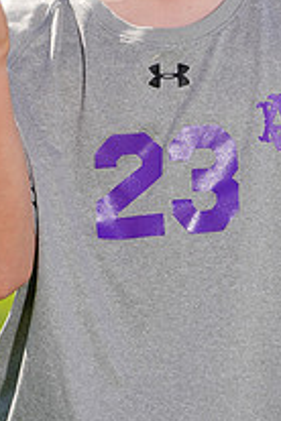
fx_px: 7797
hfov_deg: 2.1
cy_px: -71
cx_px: 156
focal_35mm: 666
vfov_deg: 3.1
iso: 64
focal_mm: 238
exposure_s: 1/200
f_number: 7.1
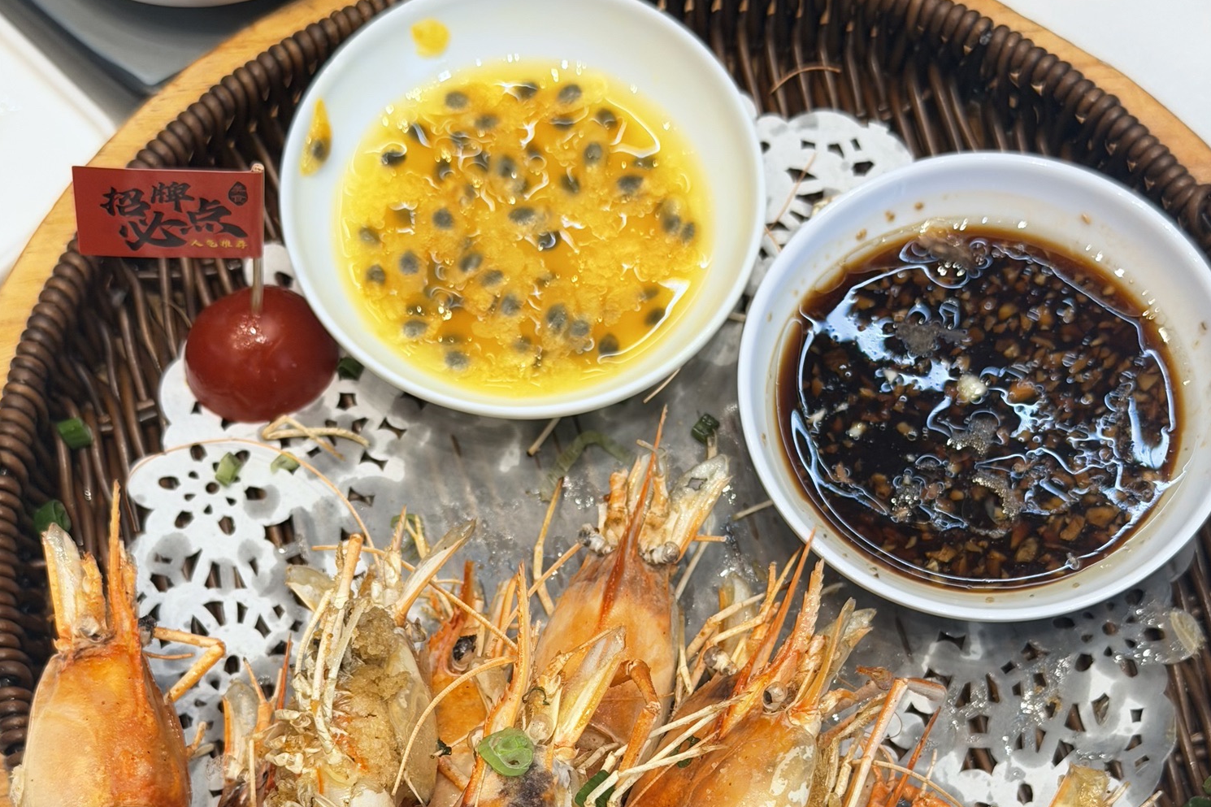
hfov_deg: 30.1
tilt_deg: -71.3
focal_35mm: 67
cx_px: 606
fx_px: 2253
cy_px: 690
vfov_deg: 20.0
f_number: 1.78
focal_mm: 6.76
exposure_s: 1/100
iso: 64
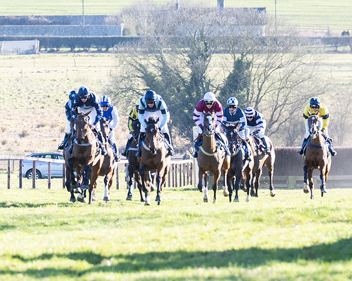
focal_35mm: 656
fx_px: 6833
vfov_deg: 2.4
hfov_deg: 2.9
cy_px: 159
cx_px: 28
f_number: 4
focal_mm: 200
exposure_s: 1/1250
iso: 800
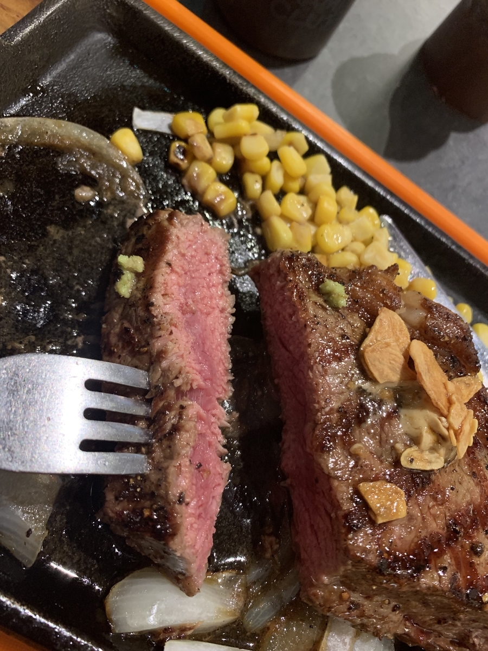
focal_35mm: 26
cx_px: 244
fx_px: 489
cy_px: 326
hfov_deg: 53.1
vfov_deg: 67.3
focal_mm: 4.25
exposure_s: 1/36
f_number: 1.8
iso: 400
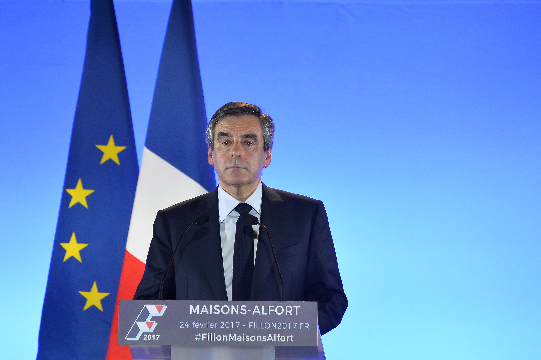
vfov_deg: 3.4
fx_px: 6008
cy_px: 180
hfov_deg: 5.2
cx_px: 270
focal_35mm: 400
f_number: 5.6
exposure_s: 1/800
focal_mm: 400
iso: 5000
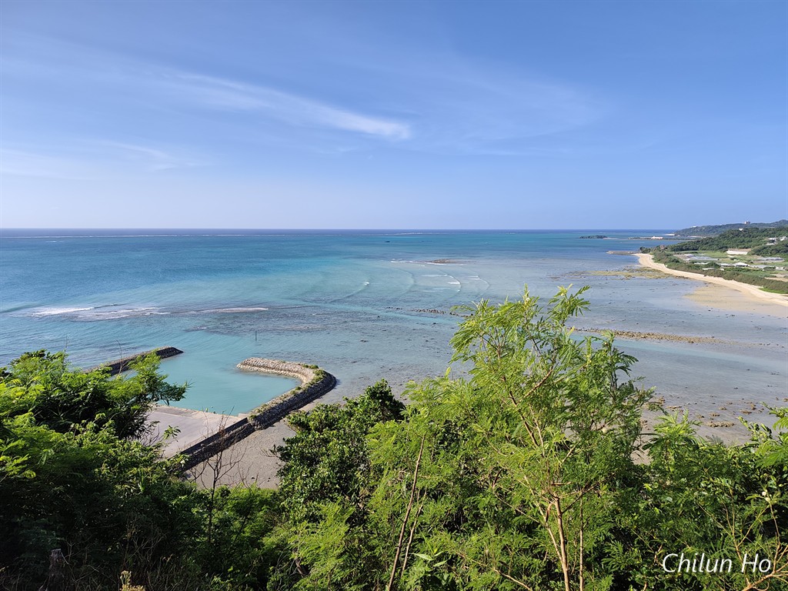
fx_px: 524
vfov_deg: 58.9
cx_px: 394
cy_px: 296
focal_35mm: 23
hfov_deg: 73.9
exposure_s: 1/612
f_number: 1.7
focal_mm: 6.07
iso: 50
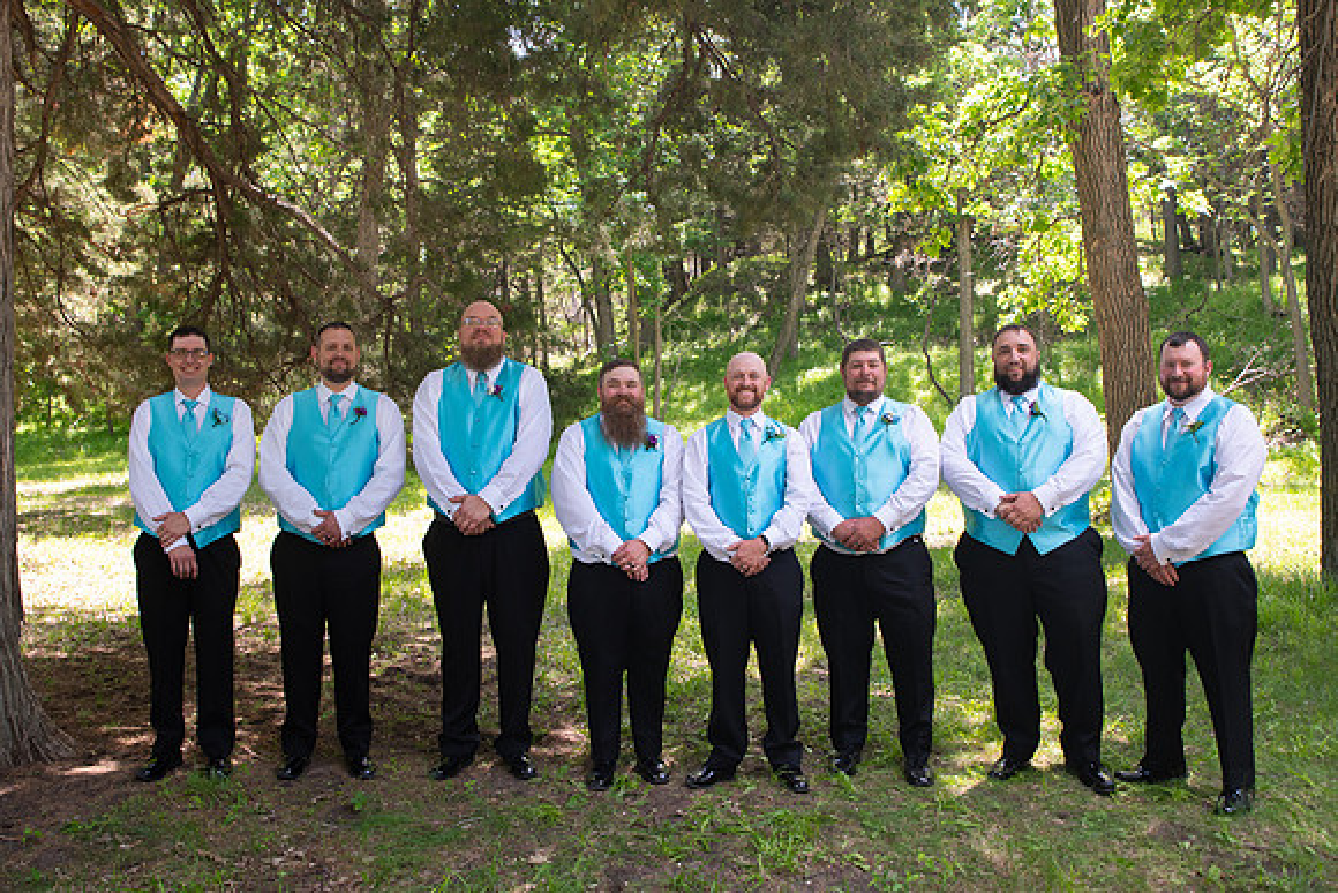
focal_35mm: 29
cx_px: 669
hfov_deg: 63.5
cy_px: 444
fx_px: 1081
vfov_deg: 44.9
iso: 250
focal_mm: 24
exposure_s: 1/125
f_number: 5
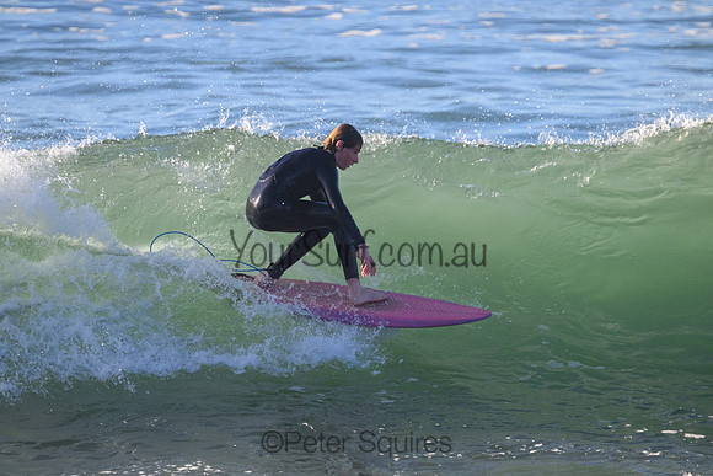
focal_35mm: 700
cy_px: 238
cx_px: 356
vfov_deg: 2.0
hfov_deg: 2.9
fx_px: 13866
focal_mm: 700
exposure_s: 1/2000
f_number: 11
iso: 2800
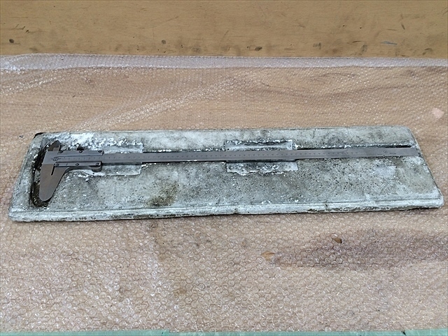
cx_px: 224
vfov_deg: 48.2
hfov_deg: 61.7
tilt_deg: -50.9
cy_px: 168
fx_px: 375
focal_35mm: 29
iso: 32
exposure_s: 1/40
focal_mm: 4.15
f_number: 2.2
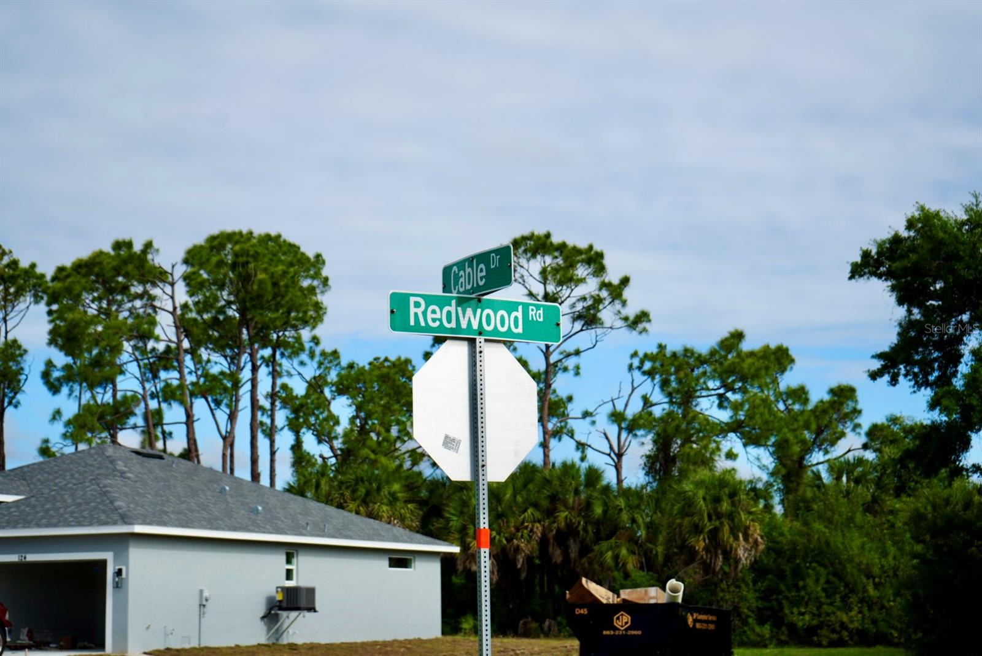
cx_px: 491
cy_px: 328
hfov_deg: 30.9
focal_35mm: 65
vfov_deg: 21.0
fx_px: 1774
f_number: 5.6
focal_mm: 65
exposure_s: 1/800
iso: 100
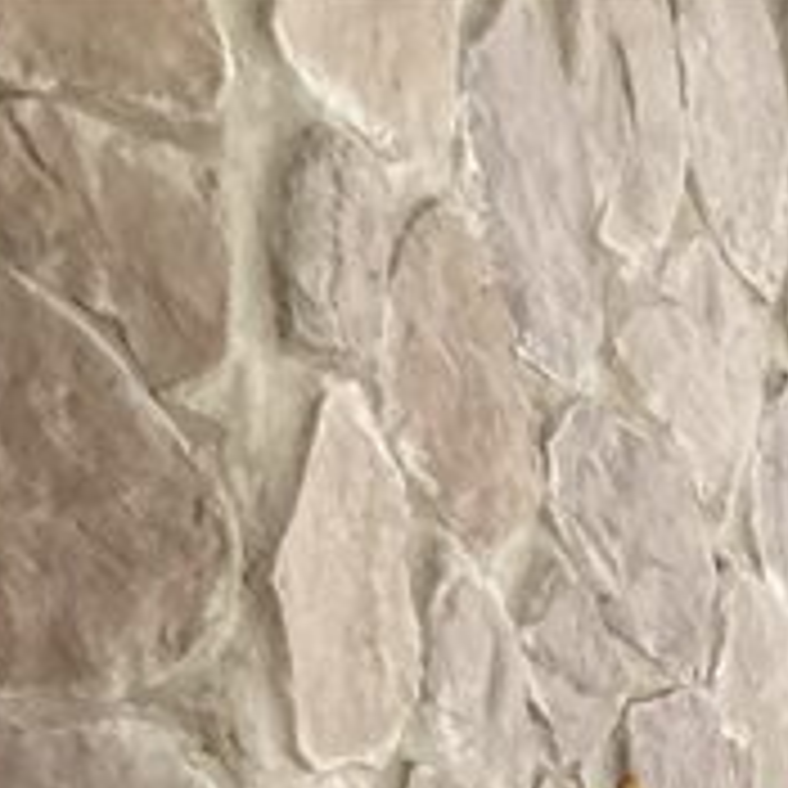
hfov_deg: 11.7
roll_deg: -2.8
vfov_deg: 10.3
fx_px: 3503
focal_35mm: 136
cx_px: 1481
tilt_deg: -13.4
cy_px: 2139
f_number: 1.8
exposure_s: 1/60
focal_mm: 3.99
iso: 200
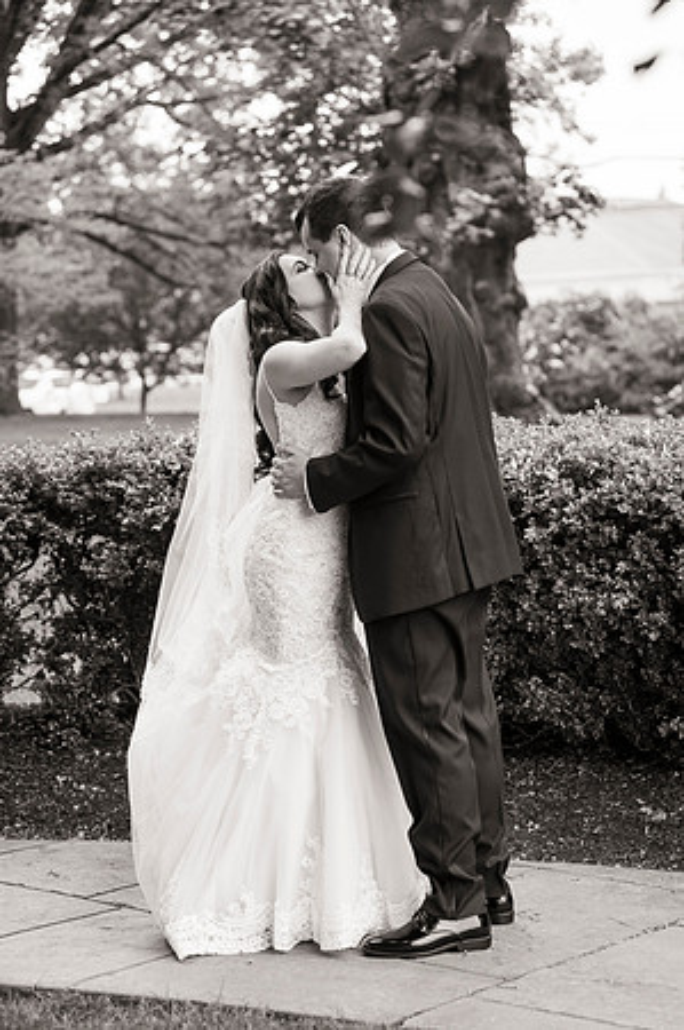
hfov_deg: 17.0
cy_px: 515
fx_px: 2285
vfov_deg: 25.4
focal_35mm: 80
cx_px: 342
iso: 200
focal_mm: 80
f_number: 3.5
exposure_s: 1/320
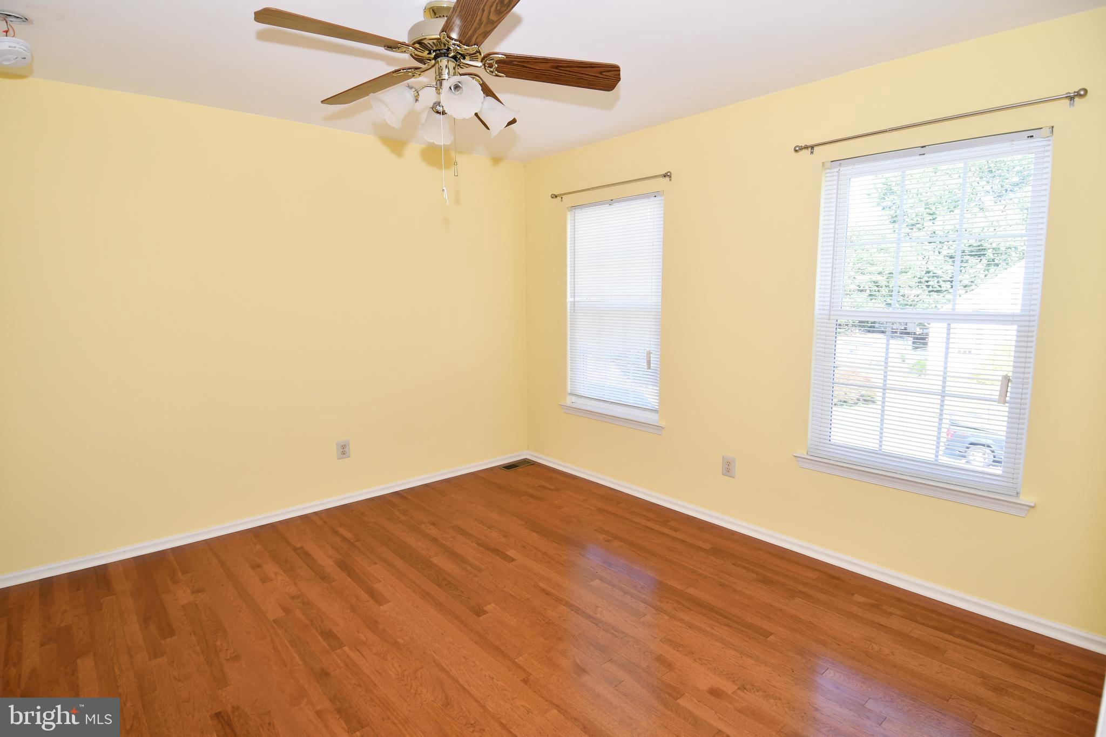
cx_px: 553
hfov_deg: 90.0
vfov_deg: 67.4
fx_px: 553
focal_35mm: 18
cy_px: 368
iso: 200
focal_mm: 12
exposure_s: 1/80
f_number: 4.5
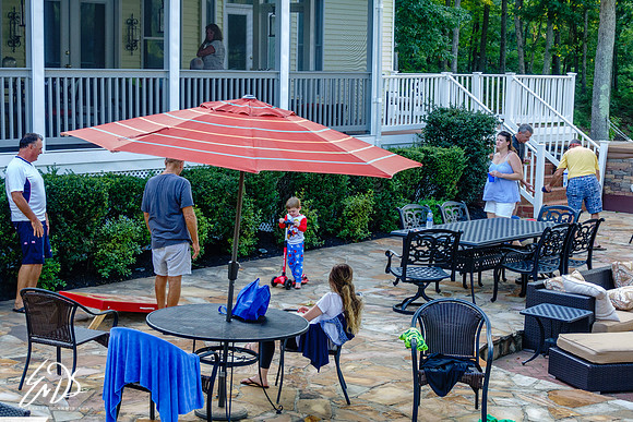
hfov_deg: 26.1
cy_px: 228
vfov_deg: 17.6
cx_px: 291
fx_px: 1364
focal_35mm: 78
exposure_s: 1/125
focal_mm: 24.79
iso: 640
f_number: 4
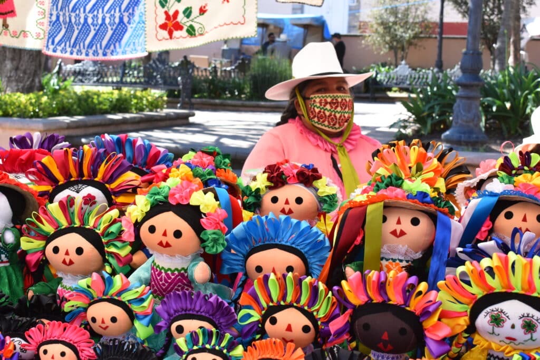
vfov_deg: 25.8
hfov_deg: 37.8
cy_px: 180
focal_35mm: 52
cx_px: 270
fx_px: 788
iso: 400
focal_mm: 35
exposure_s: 1/160
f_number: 8
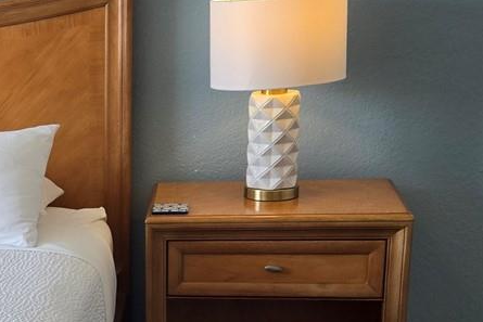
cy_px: 336
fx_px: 1154
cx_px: -143
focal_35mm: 86
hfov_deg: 21.4
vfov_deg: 15.6
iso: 100
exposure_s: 1/120
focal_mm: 5.4
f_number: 1.8
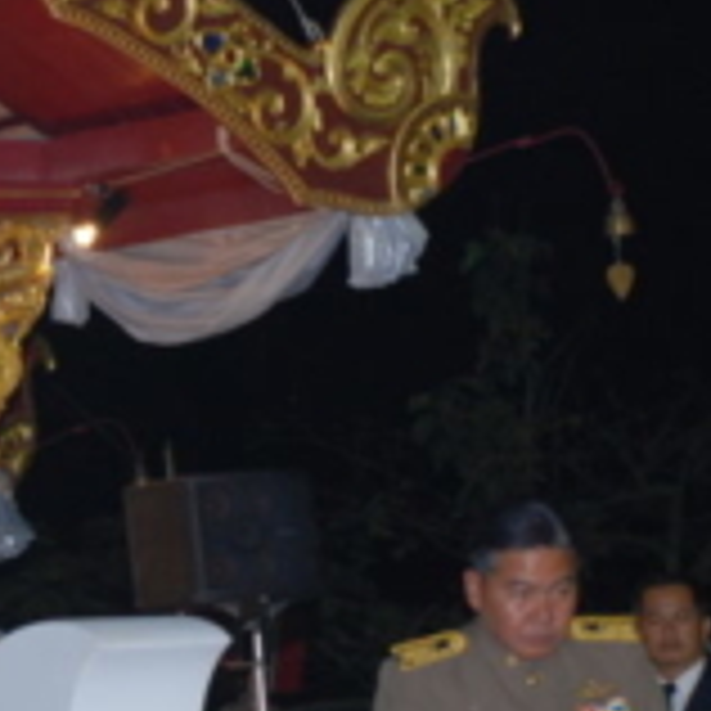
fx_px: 6948
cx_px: -432
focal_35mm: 299
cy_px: 603
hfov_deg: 5.8
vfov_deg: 5.9
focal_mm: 58
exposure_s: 1/50
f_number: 5.3
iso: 400
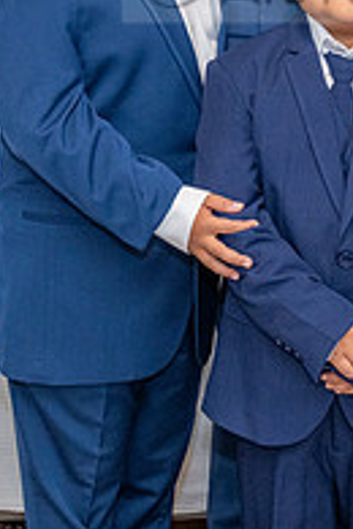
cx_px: 376
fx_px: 1883
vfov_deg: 15.6
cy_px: -41
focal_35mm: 128
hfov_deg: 10.6
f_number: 4
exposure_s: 1/125
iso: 640
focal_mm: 37
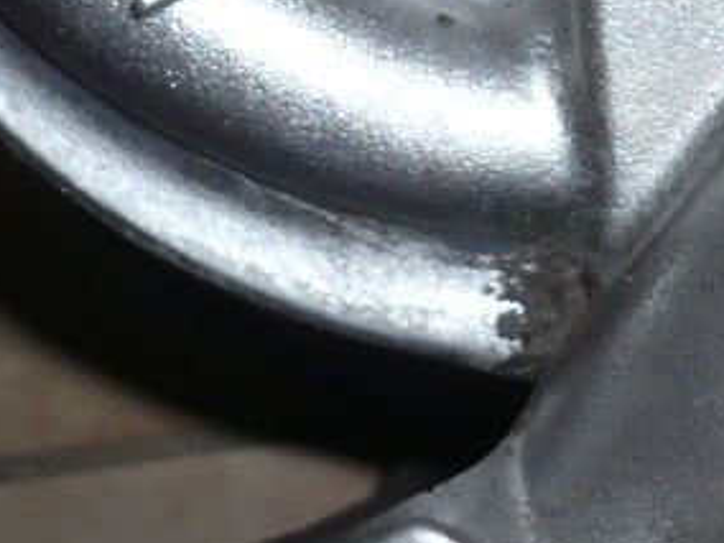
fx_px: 3305
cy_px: -584
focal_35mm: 158
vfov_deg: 8.8
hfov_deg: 12.1
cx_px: 959
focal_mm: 5.8
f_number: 2.8
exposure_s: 1/30
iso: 100
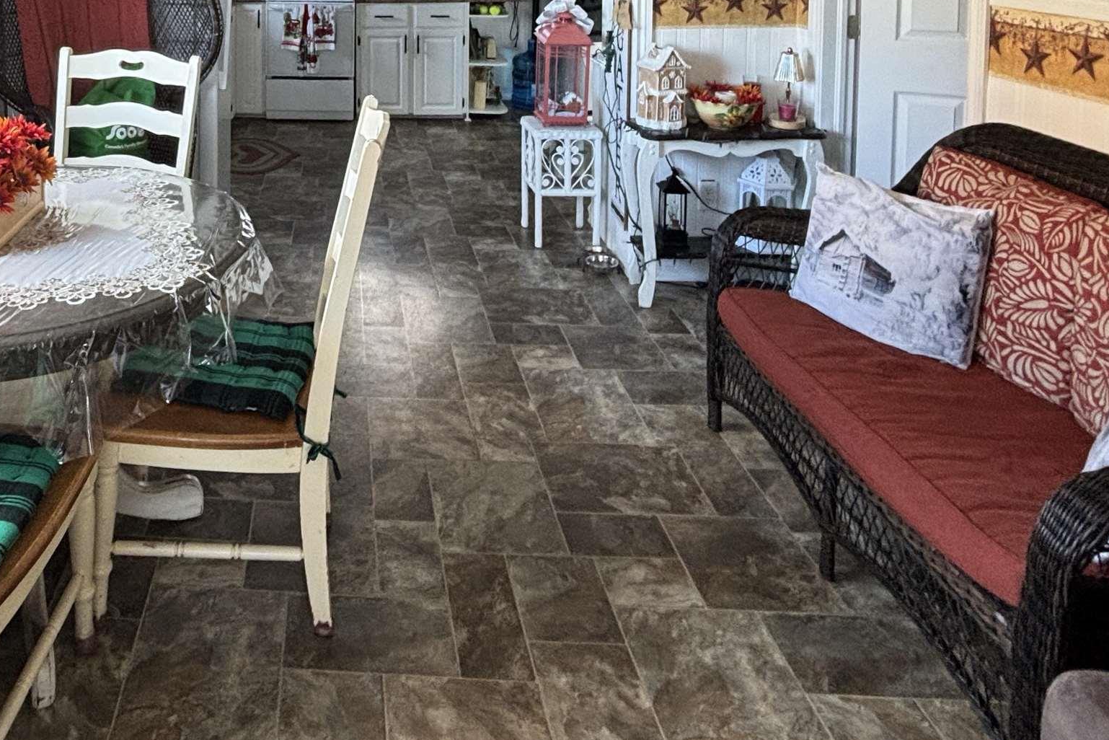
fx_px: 832
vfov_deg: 41.3
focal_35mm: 27
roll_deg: +0.4
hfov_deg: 63.6
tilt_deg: -6.6
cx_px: 283
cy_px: -12
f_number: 2.4
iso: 160
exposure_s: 1/28
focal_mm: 1.54
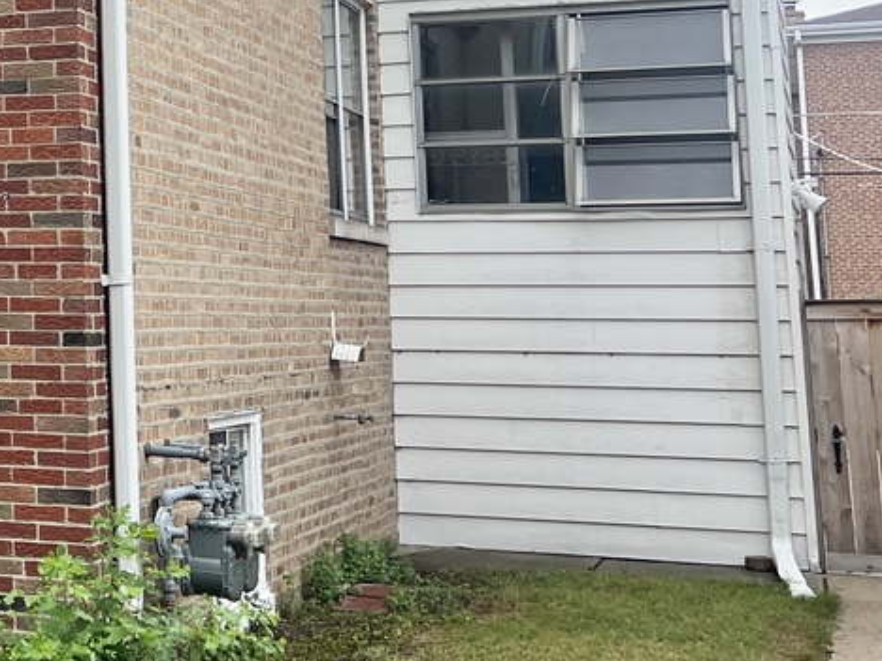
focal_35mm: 80
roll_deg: +0.2
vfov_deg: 18.0
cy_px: 6
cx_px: -219
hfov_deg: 22.2
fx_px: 2038
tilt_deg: +8.0
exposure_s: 1/1159
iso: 50
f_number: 1.5
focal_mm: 5.7
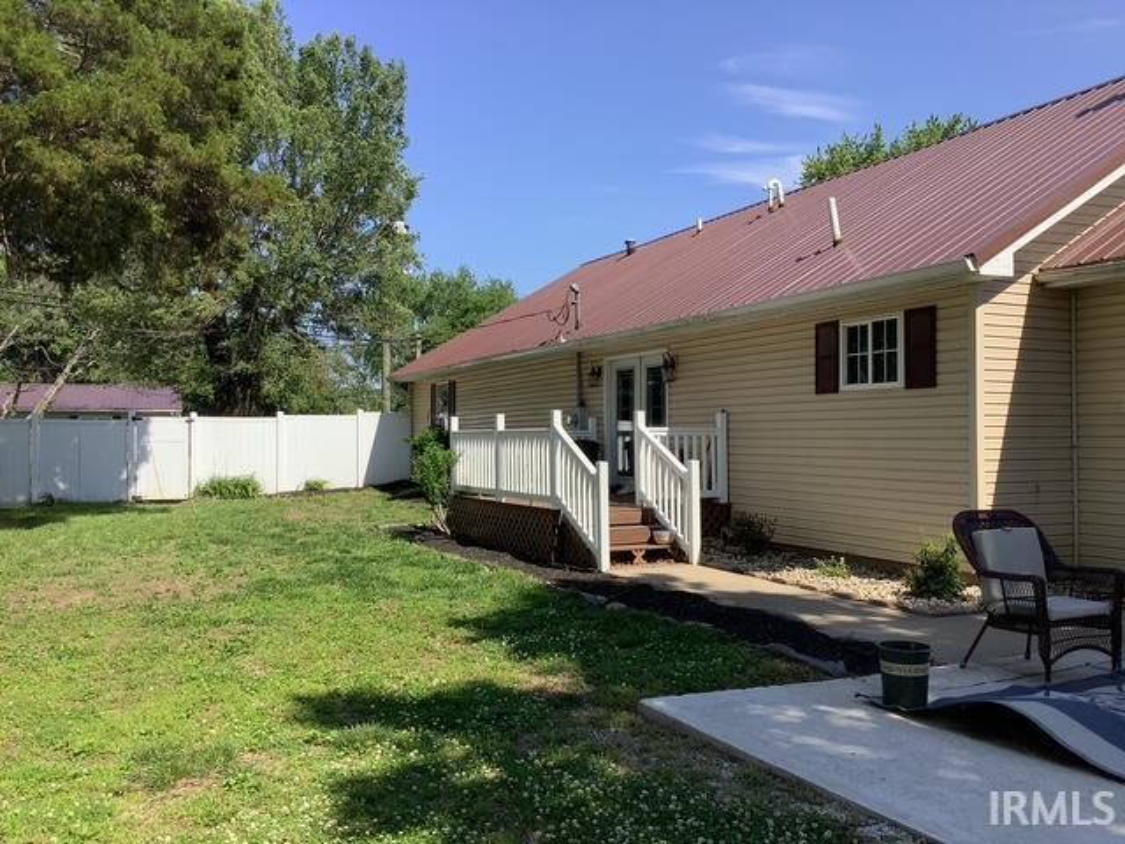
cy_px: 422
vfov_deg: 45.4
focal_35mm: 31
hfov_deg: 58.4
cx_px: 562
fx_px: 1007
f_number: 2.4
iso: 25
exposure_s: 1/936
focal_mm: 3.3
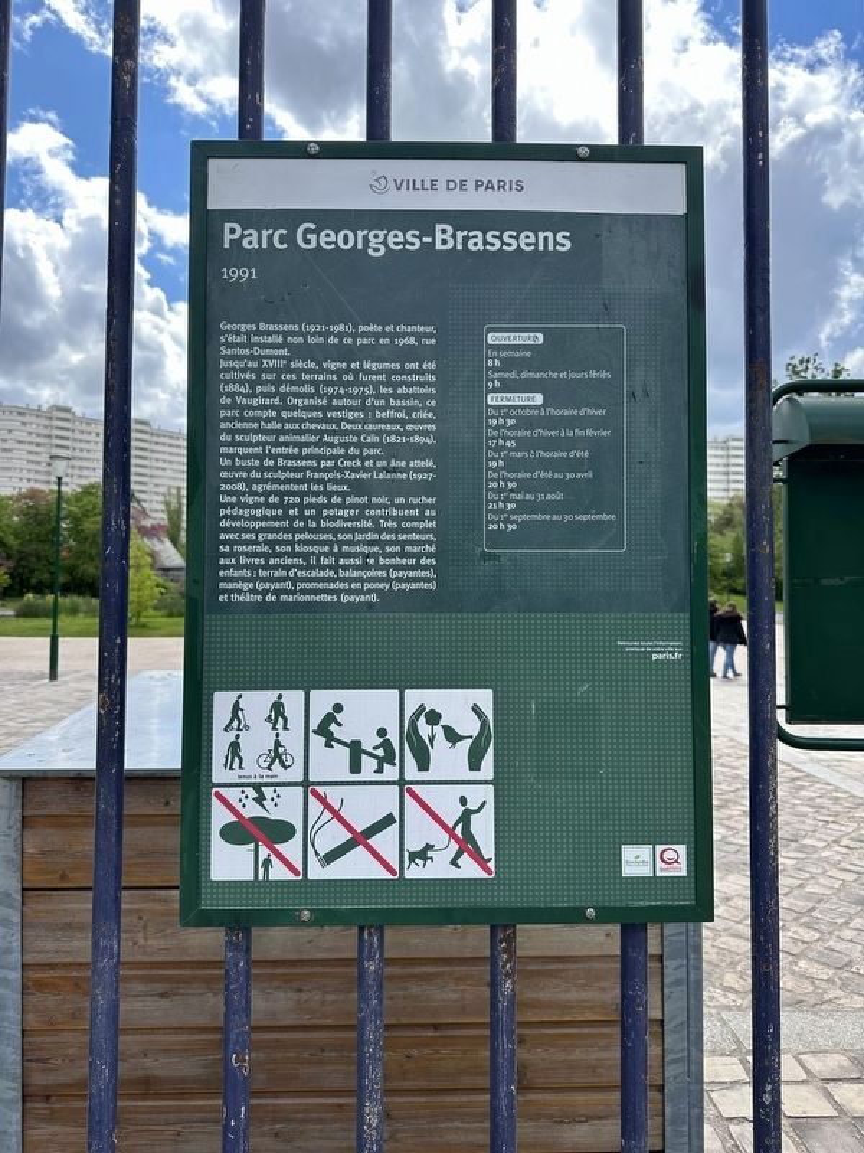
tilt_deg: +1.1
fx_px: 799
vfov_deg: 71.6
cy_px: 576
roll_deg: +0.3
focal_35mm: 24
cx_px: 432
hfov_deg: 56.8
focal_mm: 6.86
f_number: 1.78
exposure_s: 1/1949
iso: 80
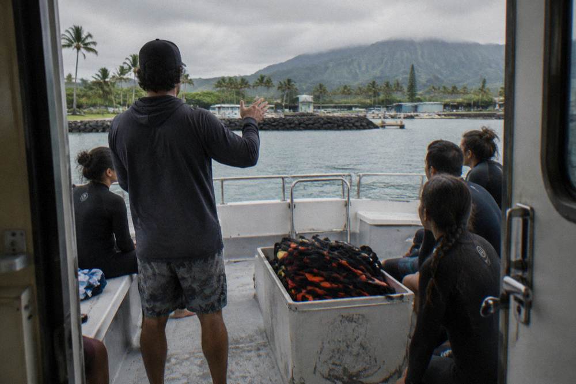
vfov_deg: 37.8
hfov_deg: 54.5
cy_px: 192
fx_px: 560
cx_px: 288
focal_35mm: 35
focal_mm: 35
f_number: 4.5
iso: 320
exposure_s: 1/1000
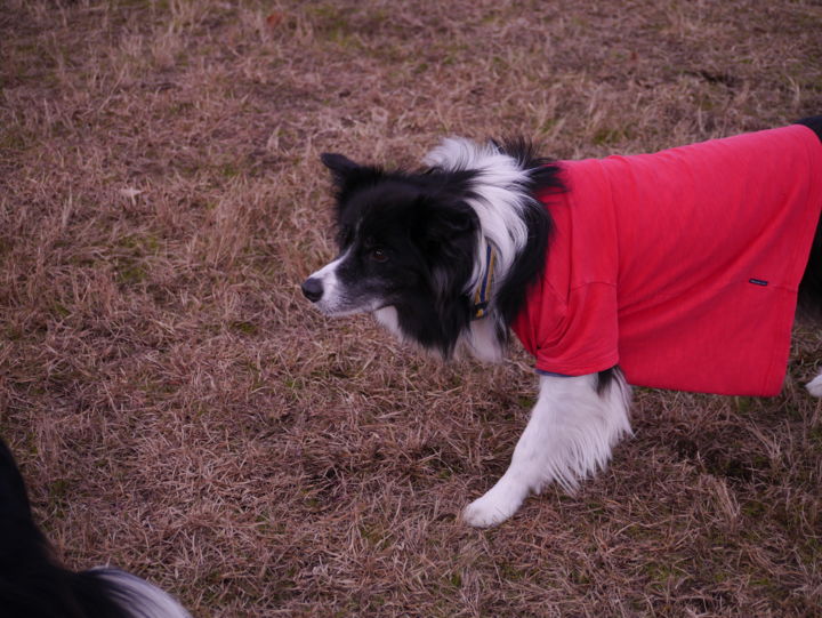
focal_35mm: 90
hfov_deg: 21.8
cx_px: 411
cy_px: 309
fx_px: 2139
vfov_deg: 16.4
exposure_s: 1/500
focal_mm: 45
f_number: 4
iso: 160
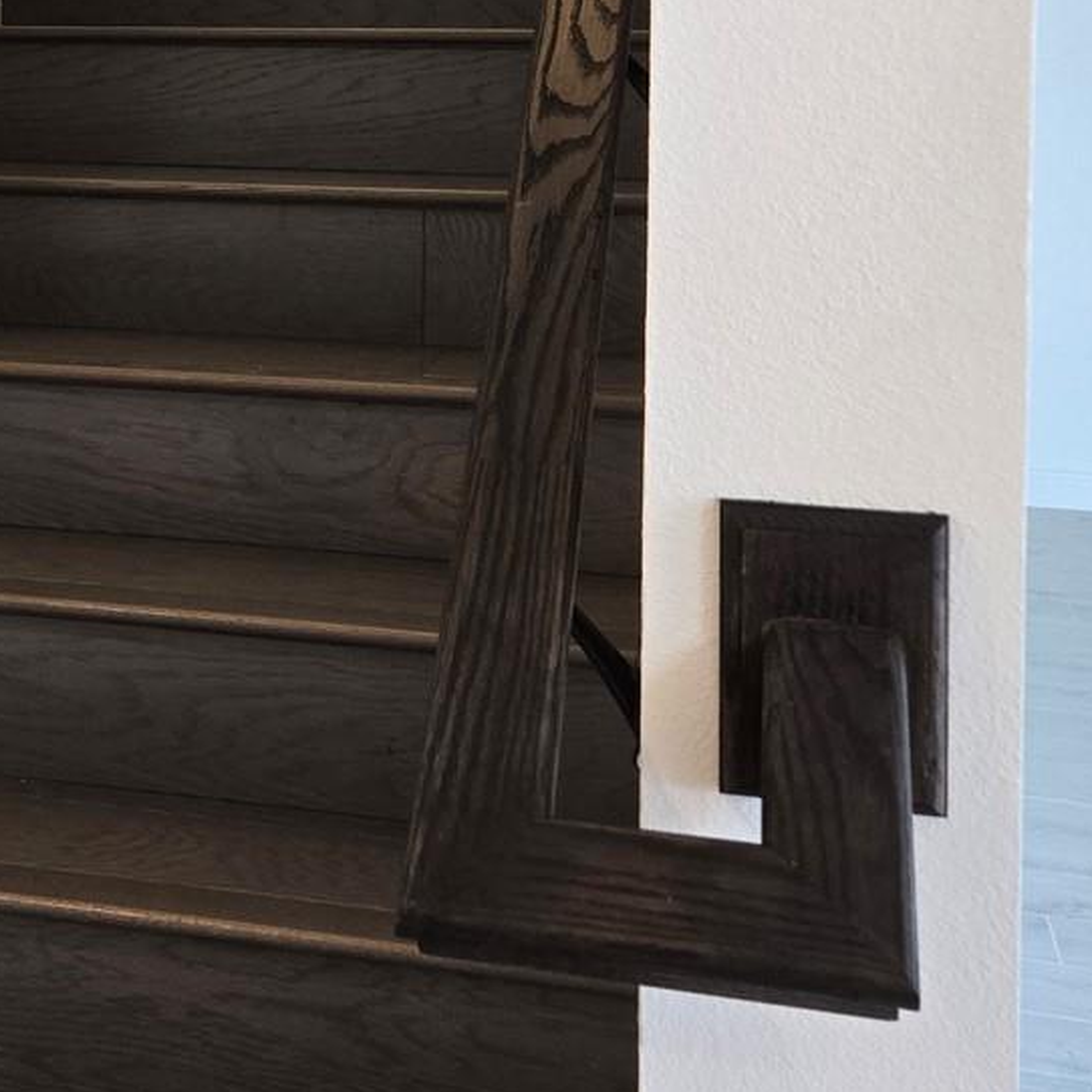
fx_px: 2141
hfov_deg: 27.6
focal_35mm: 60
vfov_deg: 27.5
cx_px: 117
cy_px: 103
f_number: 1.8
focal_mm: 5.4
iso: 160
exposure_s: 1/120
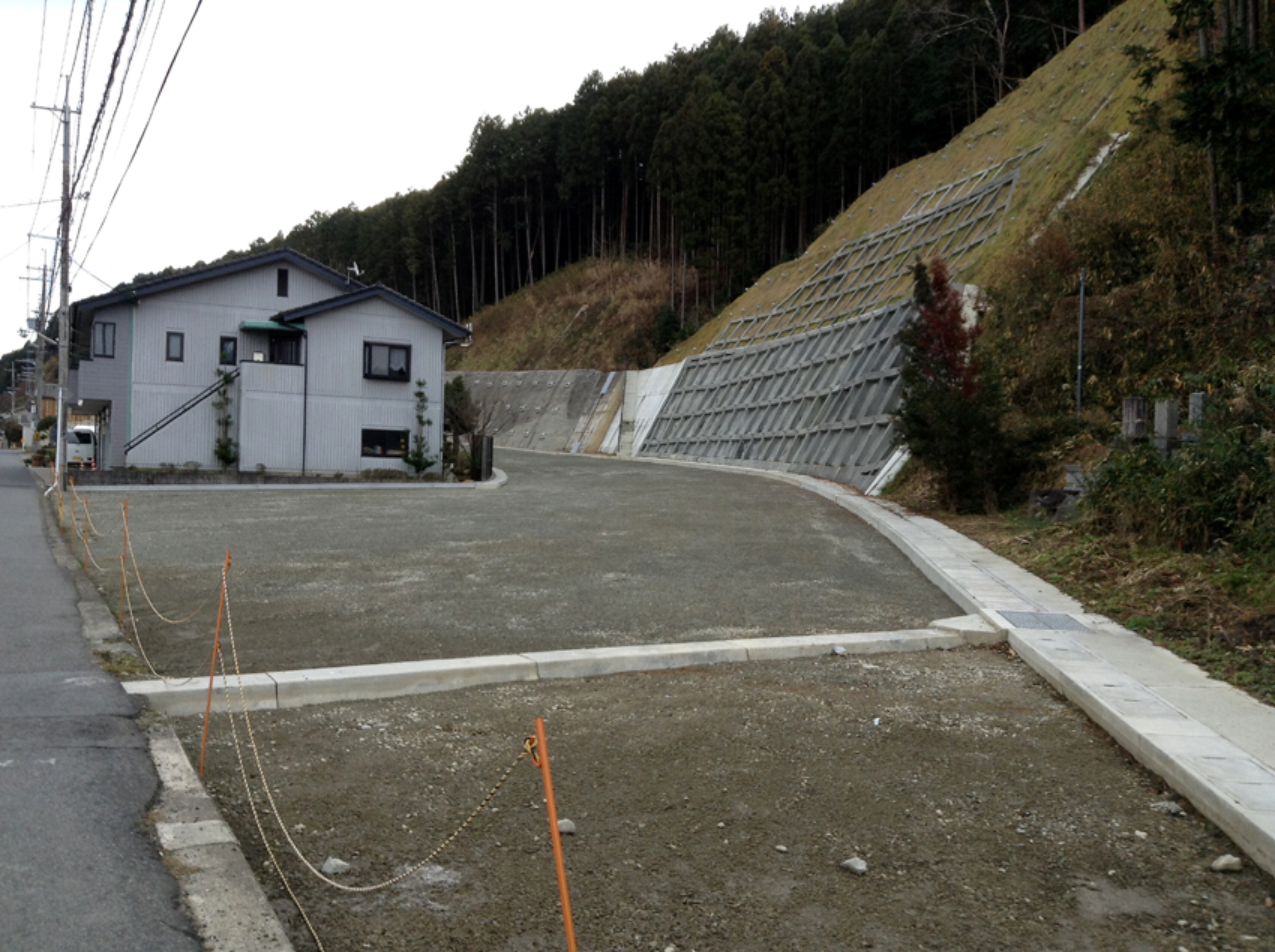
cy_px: 476
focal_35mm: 33
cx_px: 638
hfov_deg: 55.4
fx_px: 1214
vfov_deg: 42.8
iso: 32
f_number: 2.4
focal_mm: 3.3
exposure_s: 1/320
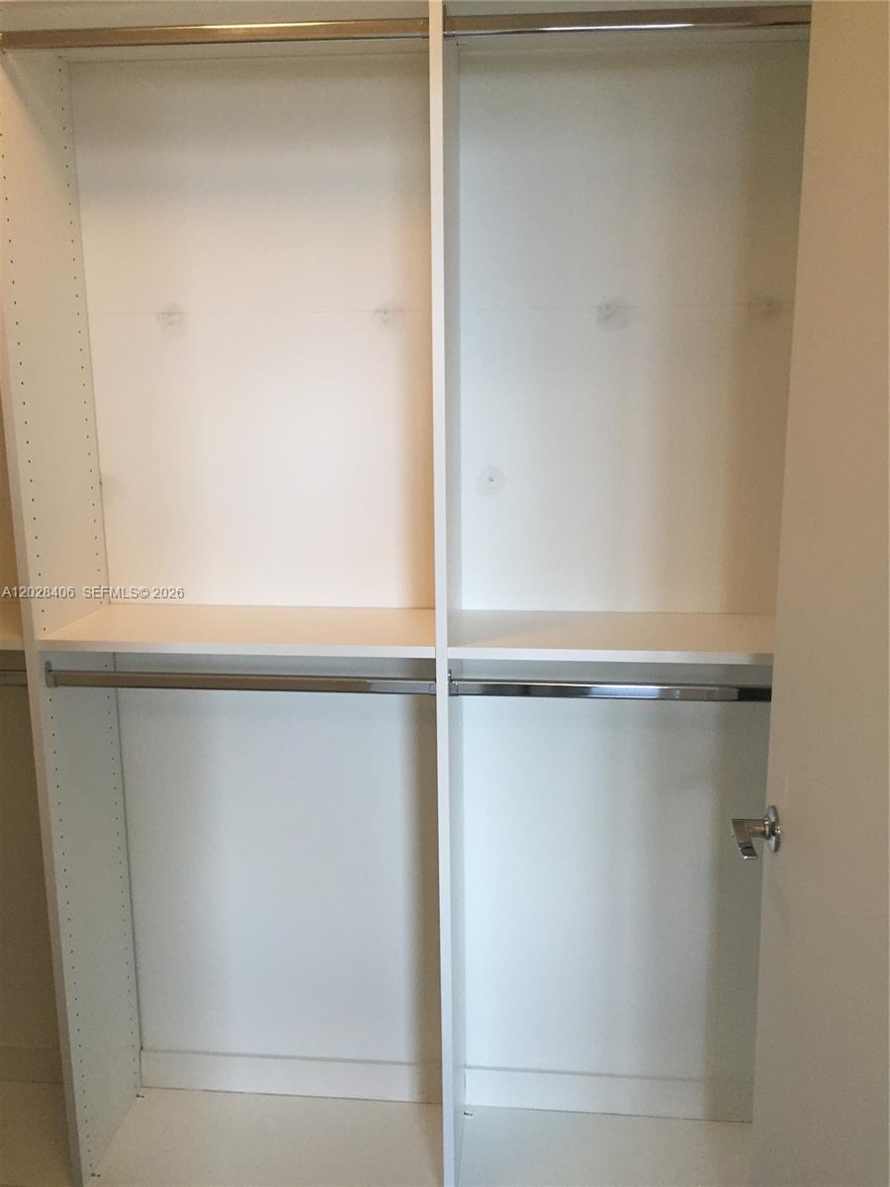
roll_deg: +0.7
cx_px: 445
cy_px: 594
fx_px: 994
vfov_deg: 61.7
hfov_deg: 48.2
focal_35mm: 29
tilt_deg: -10.9
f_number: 2.2
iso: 50
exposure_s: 1/30
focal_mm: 4.15
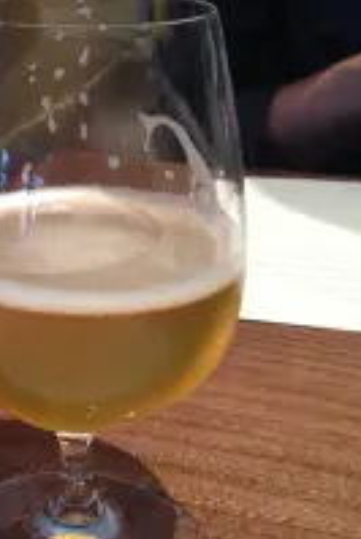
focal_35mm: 69
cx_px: -27
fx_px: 1036
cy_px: 214
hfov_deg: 19.0
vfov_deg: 29.1
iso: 400
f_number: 2.4
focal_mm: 4.12
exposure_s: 1/15
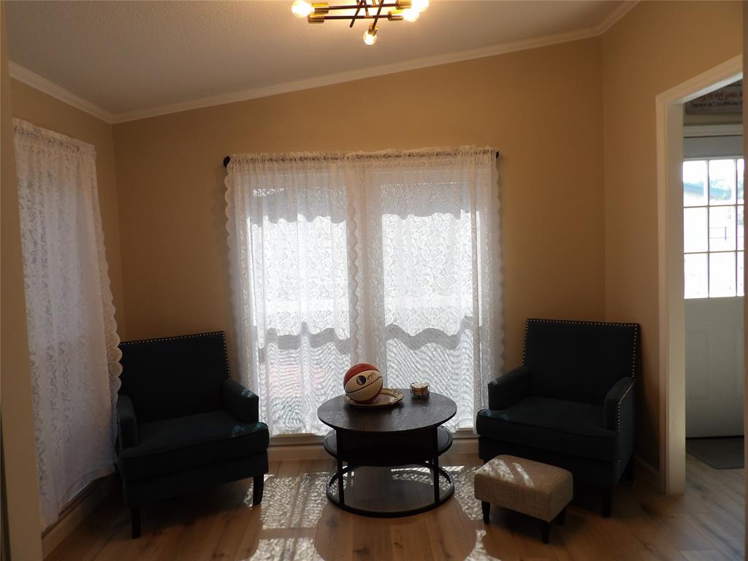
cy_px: 280
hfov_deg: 71.6
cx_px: 374
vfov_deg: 56.8
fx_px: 519
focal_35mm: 24
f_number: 3.2
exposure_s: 1/81
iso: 100
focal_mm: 4.3
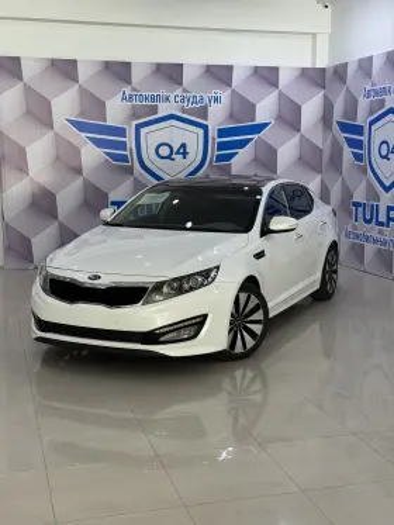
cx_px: 197
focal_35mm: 48
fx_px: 728
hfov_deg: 30.3
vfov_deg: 39.6
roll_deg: +0.2
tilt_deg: -8.3
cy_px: 262
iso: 80
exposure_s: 1/100
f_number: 1.78
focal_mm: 6.76
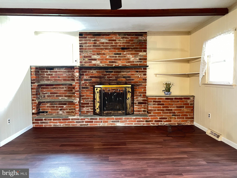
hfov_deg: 67.3
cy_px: 89
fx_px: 178
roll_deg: +0.6
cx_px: 118
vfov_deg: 53.1
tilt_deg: -3.4
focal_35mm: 26
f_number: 1.5
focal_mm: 5.7
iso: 1000
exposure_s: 1/17
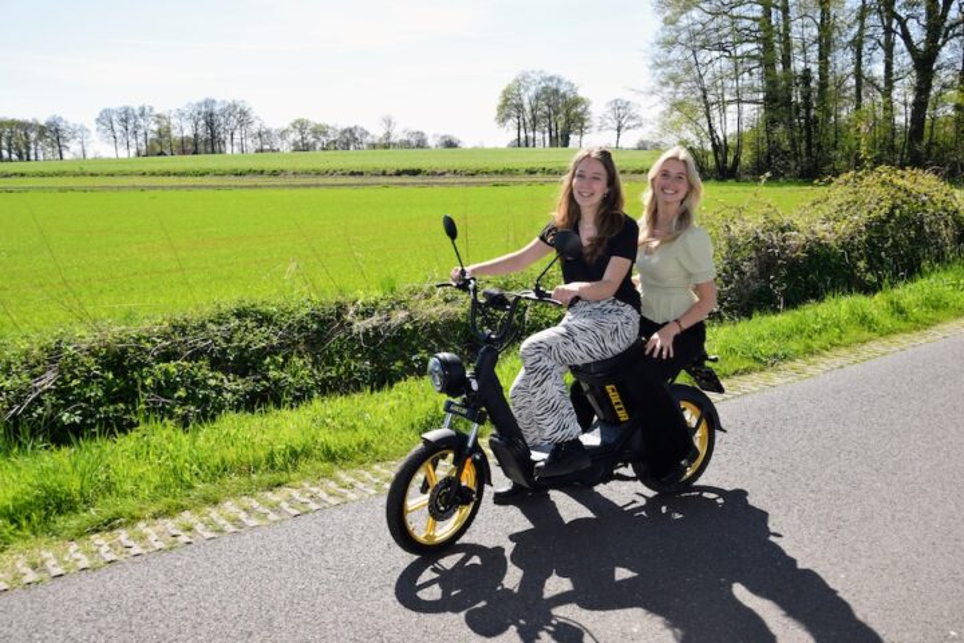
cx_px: 482
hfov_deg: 61.9
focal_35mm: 30
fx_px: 803
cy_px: 322
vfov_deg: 43.6
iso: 100
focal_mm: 20
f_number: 9
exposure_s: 1/200
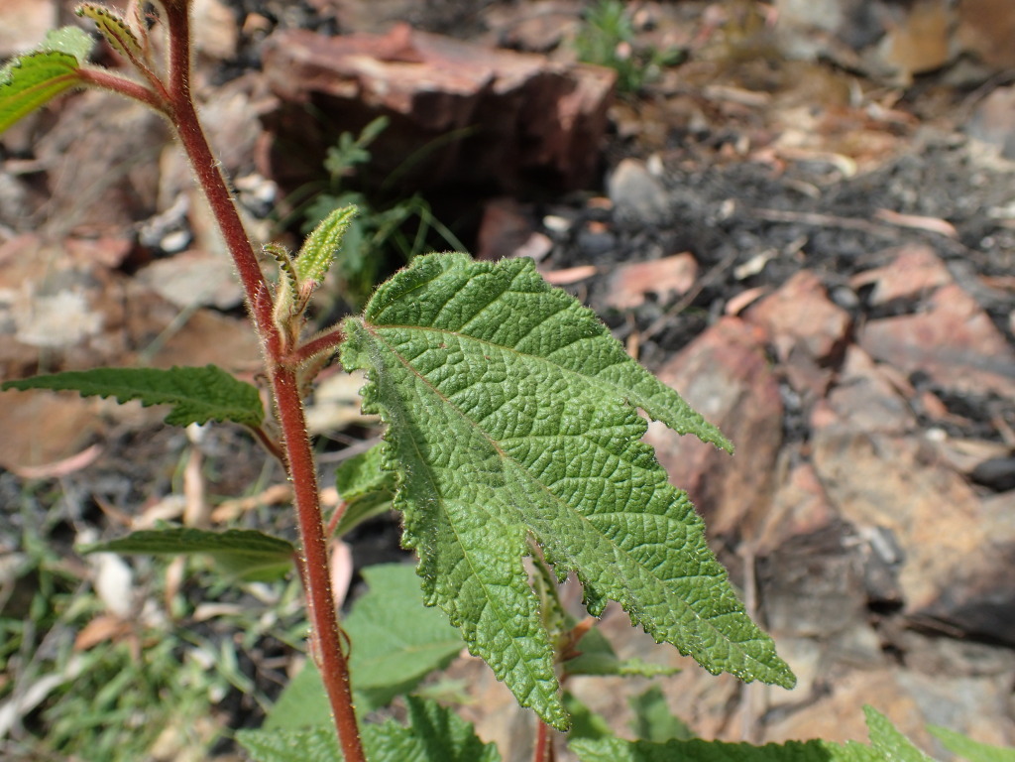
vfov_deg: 46.8
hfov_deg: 60.0
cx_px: 508
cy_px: 381
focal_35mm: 30
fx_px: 880
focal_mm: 5.5
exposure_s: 1/800
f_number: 3.2
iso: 100
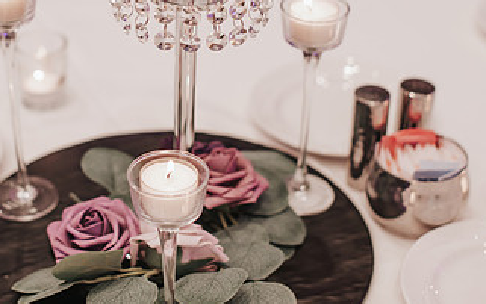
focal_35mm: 92
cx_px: 157
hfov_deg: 22.4
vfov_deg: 14.1
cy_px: 48
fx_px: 1219
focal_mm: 50
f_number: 2.5
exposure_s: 1/60
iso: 200
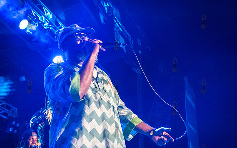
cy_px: 63
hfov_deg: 39.5
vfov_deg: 25.3
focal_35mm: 51
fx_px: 330
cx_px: 135
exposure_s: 1/250
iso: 6400
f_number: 4
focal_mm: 36
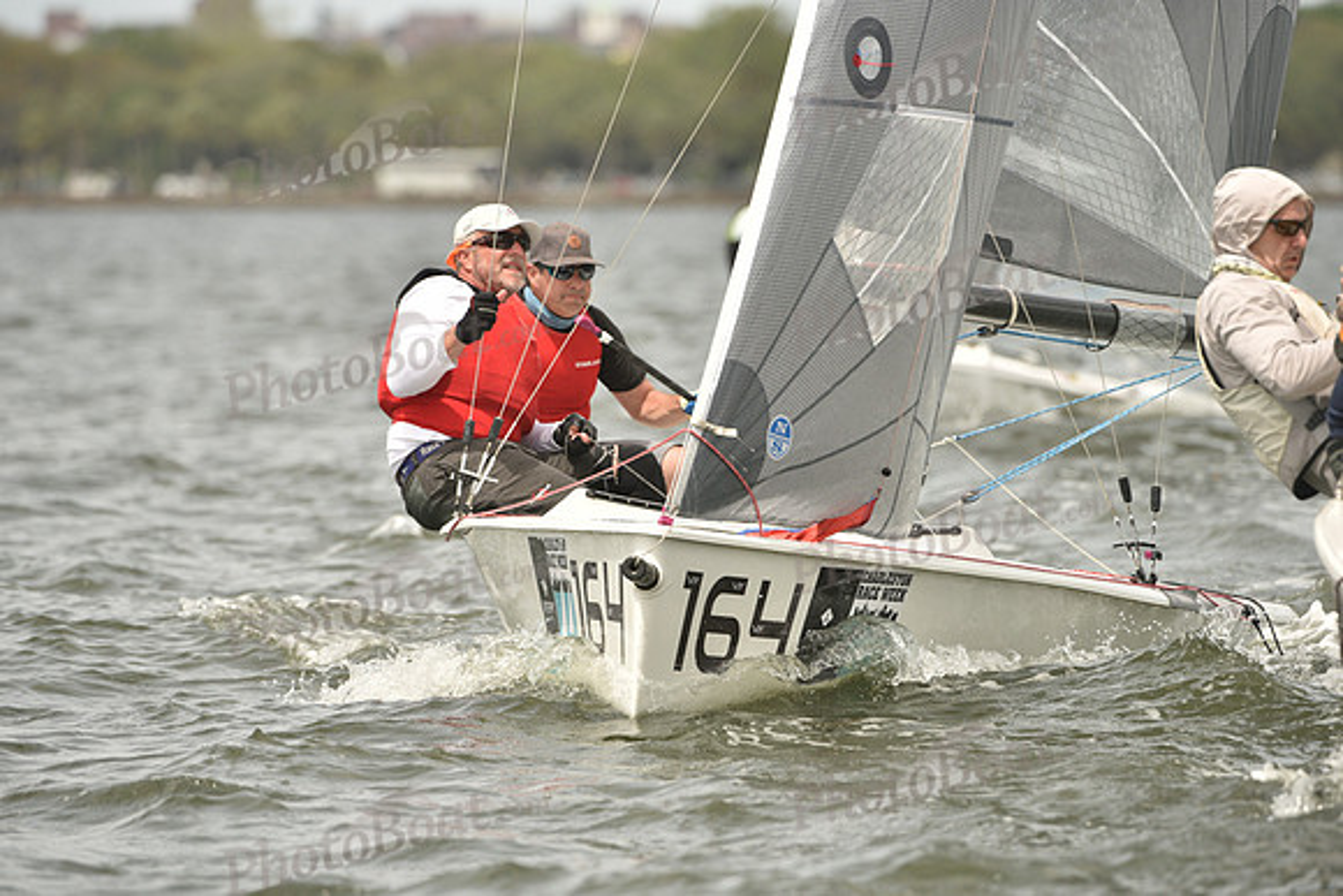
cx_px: 672
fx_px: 14925
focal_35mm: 400
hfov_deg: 5.2
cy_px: 448
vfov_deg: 3.4
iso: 320
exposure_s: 1/1250
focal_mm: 400
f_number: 6.3
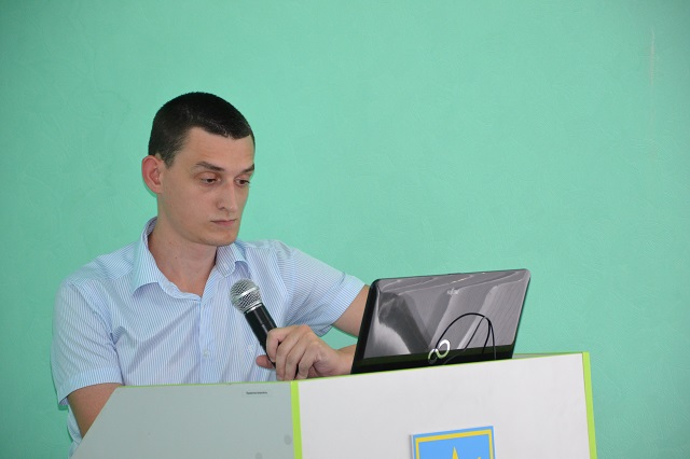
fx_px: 3017
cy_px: 230
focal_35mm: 158
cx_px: 345
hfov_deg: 13.0
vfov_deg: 8.7
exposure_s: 1/60
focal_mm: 105
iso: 1600
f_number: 5.6
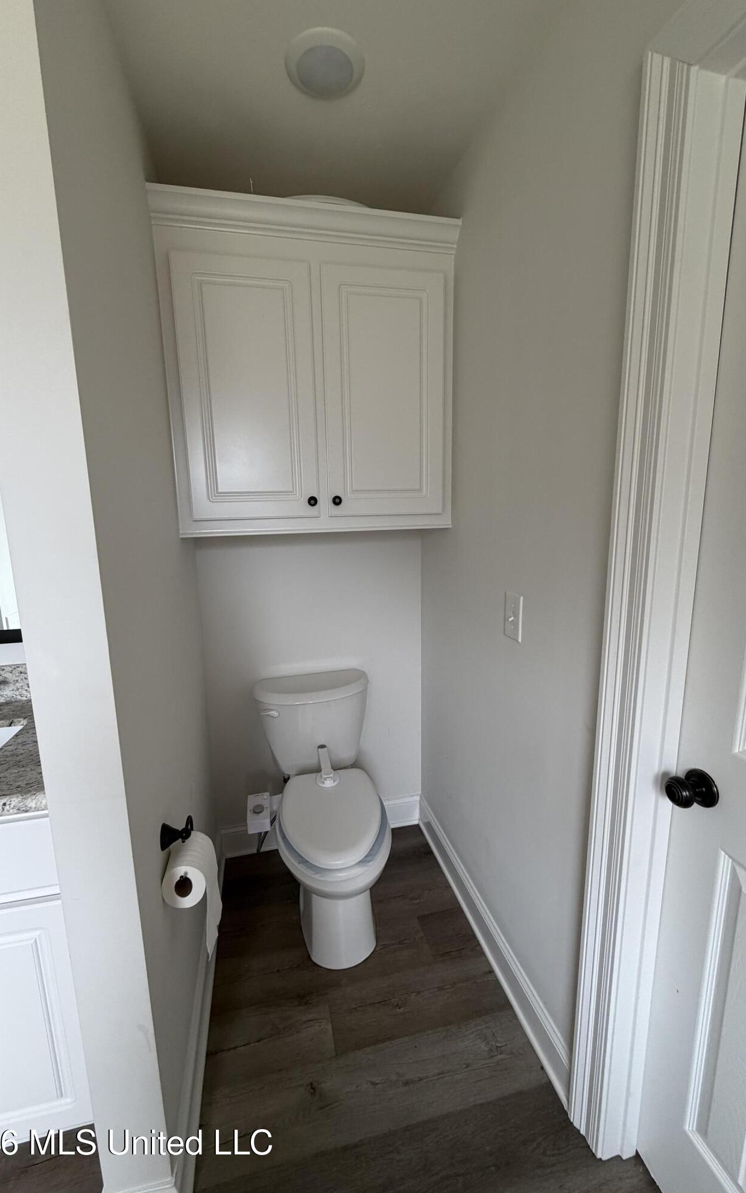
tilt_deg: -10.2
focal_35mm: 15
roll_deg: +1.7
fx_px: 488
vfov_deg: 101.5
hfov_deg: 74.8
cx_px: 368
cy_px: 595
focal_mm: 2.22
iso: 200
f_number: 2.2
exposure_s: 1/121
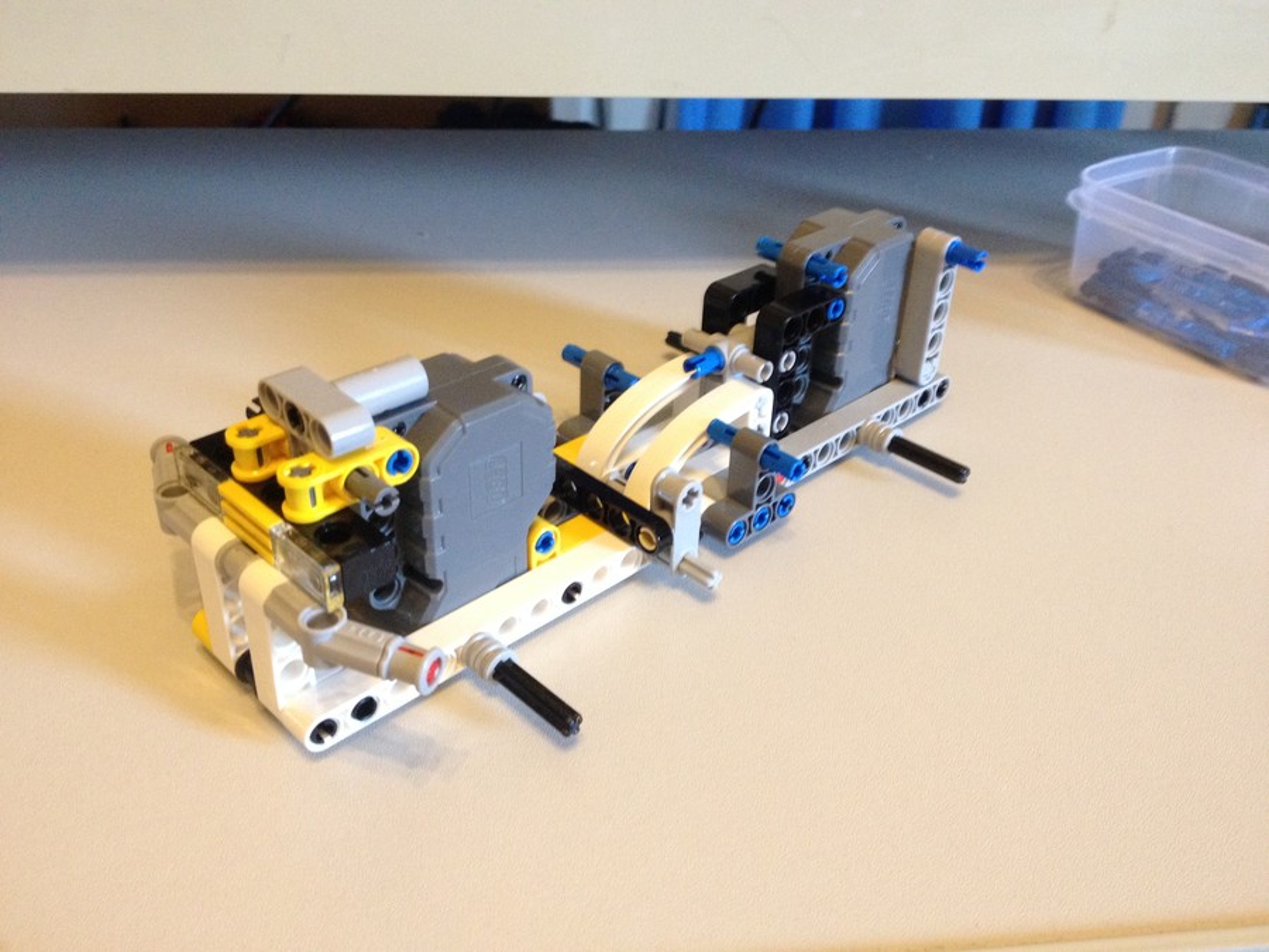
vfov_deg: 40.7
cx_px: 634
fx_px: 1283
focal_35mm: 35
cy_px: 476
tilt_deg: -31.0
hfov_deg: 52.6
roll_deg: -1.3
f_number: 2.4
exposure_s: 1/20
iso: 250
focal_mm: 4.28
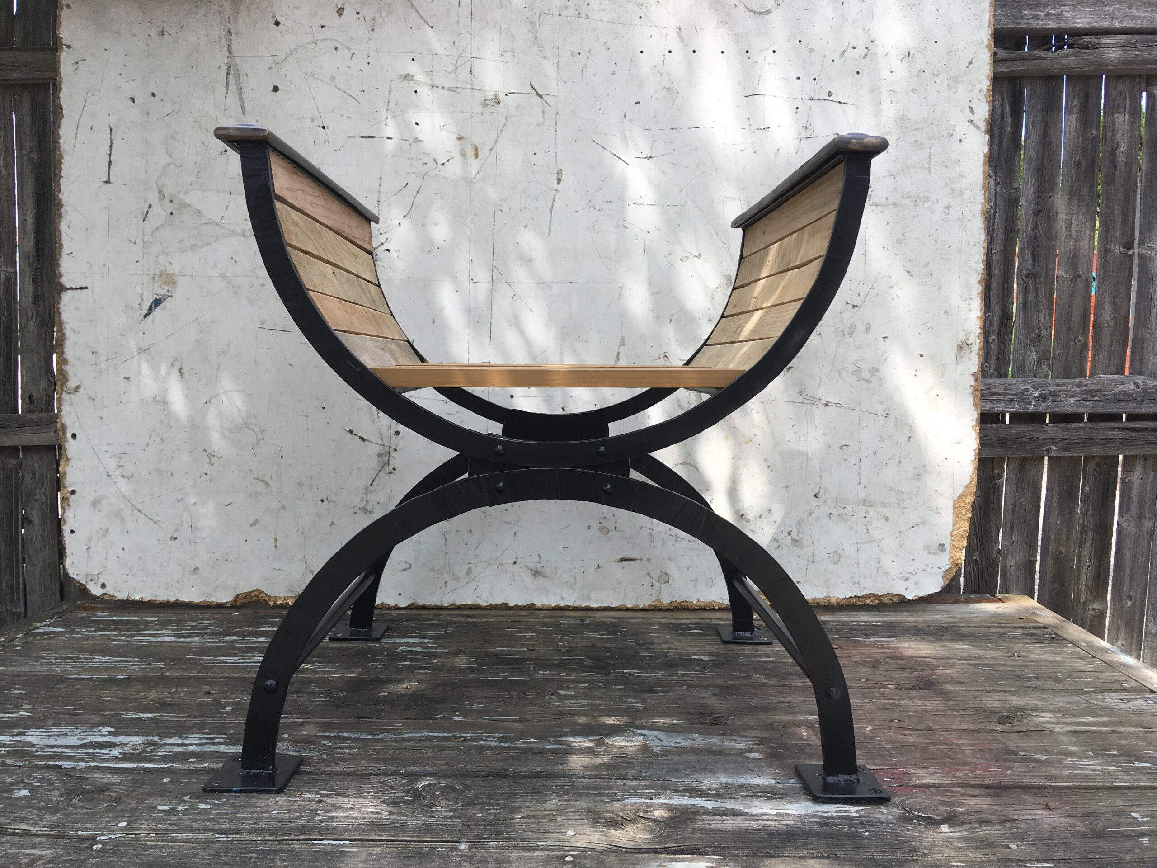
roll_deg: -1.2
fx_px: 969
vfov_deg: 48.2
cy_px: 434
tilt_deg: -9.0
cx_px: 578
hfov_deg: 61.7
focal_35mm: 29
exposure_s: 1/630
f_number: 2.2
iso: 25
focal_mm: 4.15
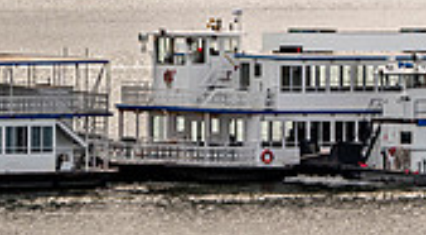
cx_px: -60
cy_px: 173
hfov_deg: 3.5
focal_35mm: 615
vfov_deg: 1.9
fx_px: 6911
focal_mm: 170
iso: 64
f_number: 8
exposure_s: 1/250
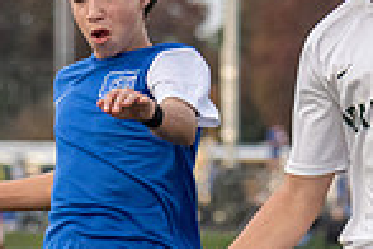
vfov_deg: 2.0
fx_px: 7180
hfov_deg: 3.0
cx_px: -4
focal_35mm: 693
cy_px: 256
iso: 3200
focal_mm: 140
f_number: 5
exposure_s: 1/1000
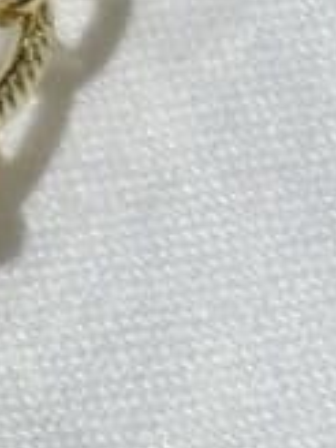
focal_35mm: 324
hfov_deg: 4.6
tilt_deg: -65.4
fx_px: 4193
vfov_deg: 6.1
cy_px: 432
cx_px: -202
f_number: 1.6
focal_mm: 5.96
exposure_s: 1/366
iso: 32
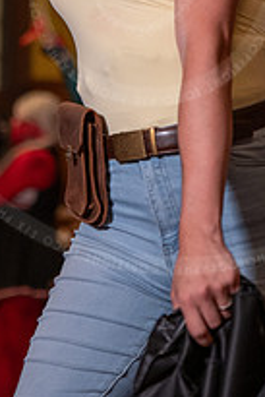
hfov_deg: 12.0
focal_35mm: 114
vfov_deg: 17.6
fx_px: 1257
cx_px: 155
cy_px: 23
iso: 1100
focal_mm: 35
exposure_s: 1/320
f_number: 1.2
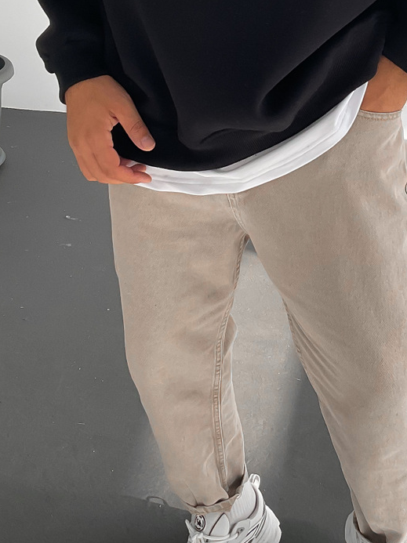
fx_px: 1051
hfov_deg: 21.8
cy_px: 96
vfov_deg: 28.3
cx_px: 266
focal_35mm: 67
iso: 40
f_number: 1.8
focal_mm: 3
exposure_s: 1/120
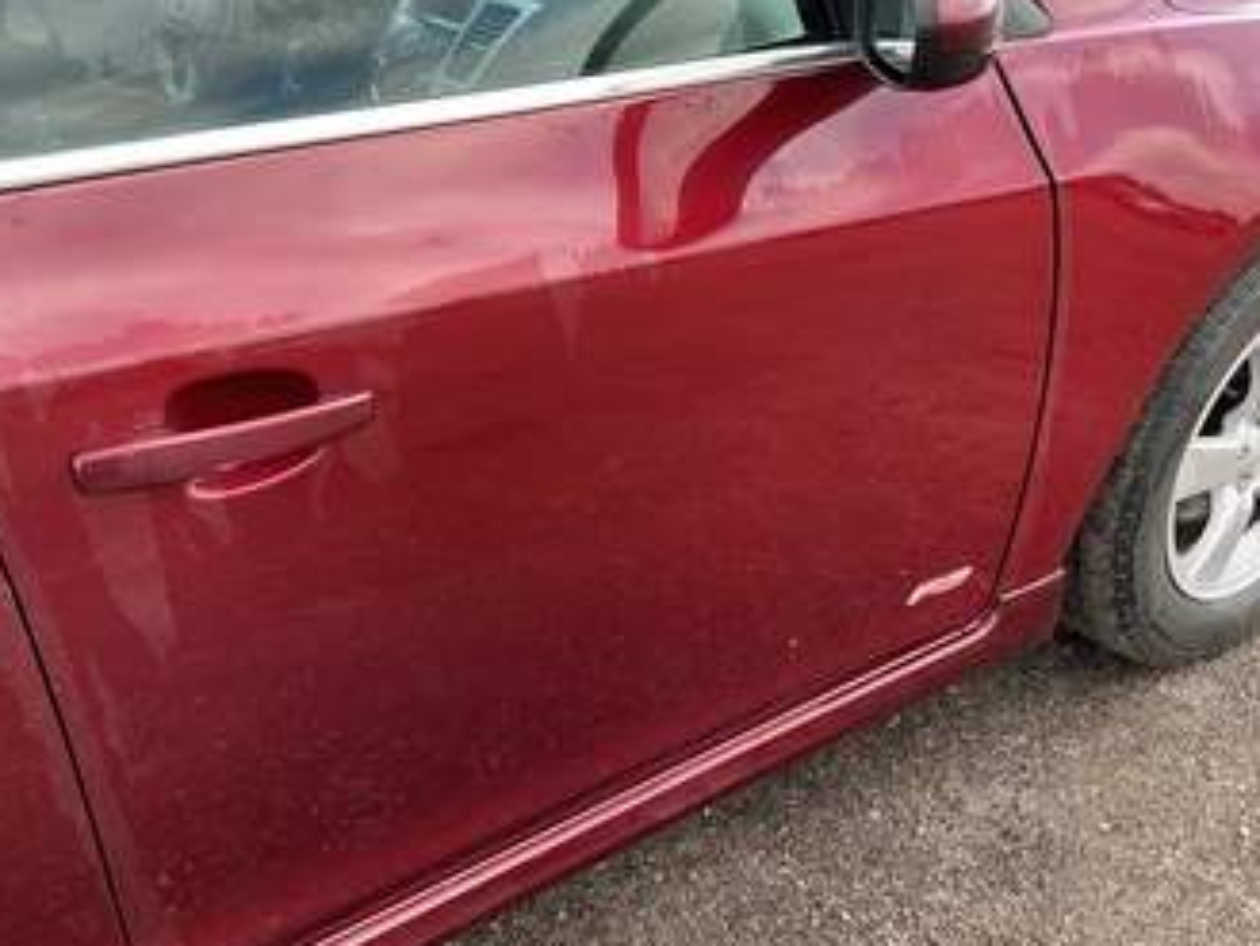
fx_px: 1238
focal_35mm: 34
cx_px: 563
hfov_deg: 53.8
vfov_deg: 41.8
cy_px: 506
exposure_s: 1/122
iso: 20
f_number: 1.8
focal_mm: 3
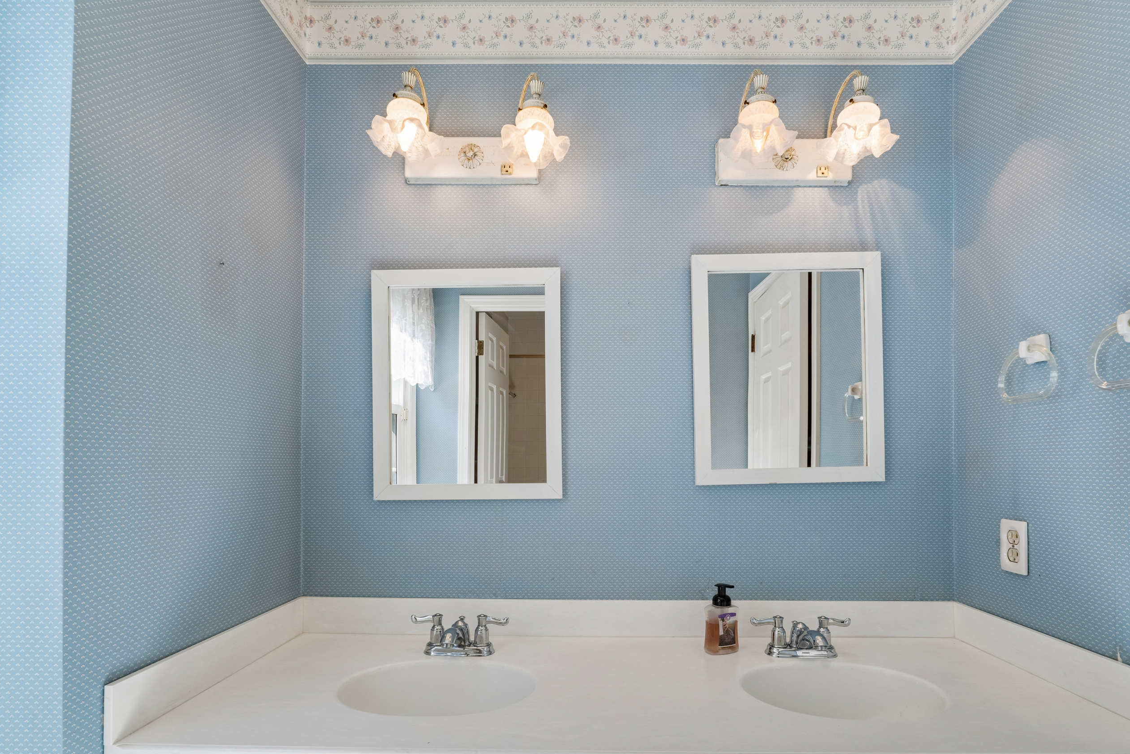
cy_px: 449
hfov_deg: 93.3
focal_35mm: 17
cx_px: 580
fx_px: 534
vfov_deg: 69.8
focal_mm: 14
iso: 400
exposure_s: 1/30
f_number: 13
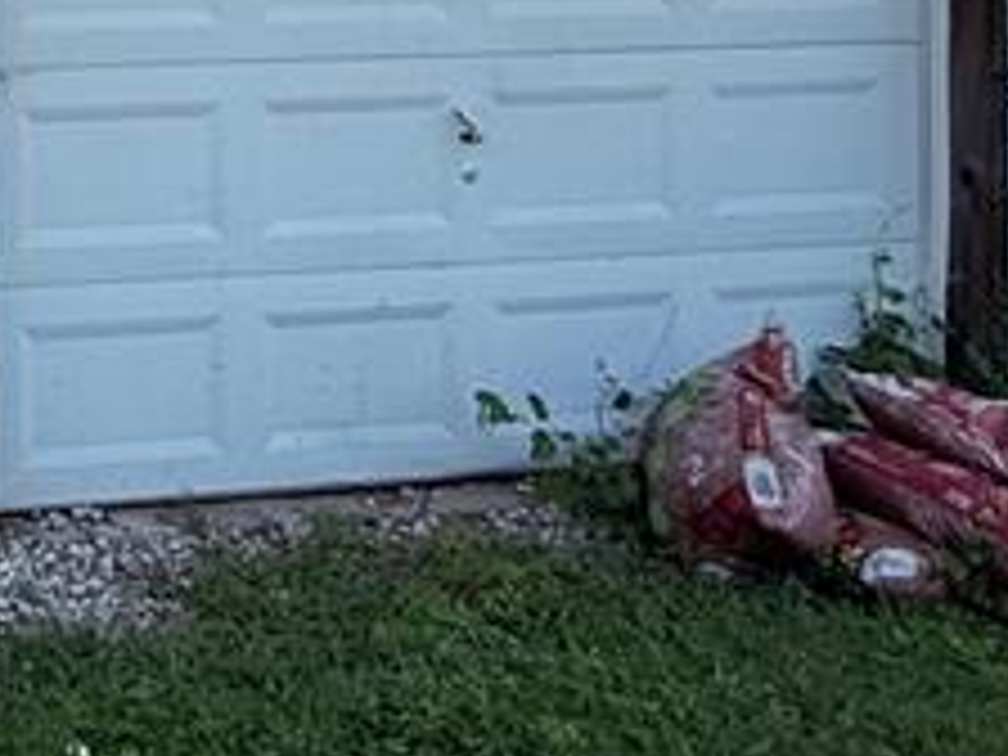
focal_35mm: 64
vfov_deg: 20.5
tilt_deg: +0.4
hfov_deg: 25.8
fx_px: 1864
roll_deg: +1.6
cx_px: -310
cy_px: -284
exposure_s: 1/830
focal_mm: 2.22
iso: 64
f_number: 2.2
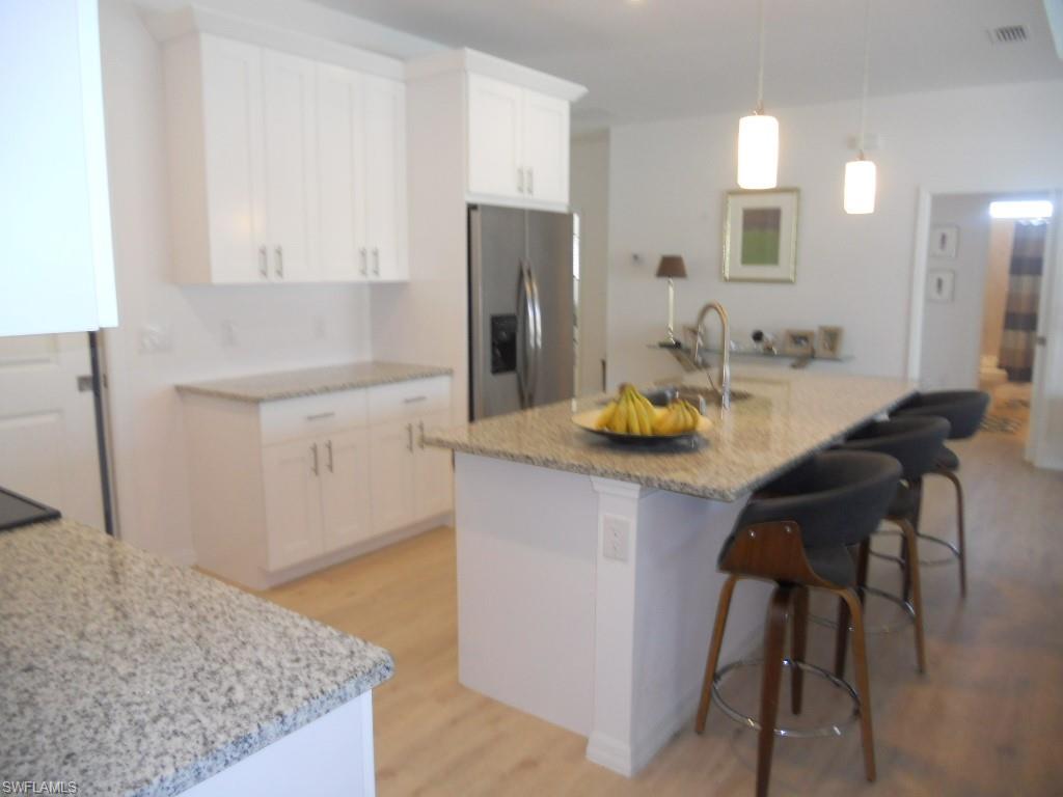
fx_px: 829
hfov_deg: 65.3
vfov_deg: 51.4
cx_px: 532
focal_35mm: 27
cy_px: 398
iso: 200
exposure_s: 1/30
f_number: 3.2
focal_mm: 4.9
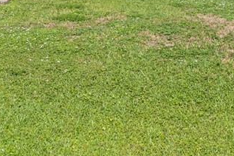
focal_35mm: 120
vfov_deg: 11.1
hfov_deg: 17.0
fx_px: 780
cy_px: -61
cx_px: 55
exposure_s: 1/80
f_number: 8
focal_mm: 35
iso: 100
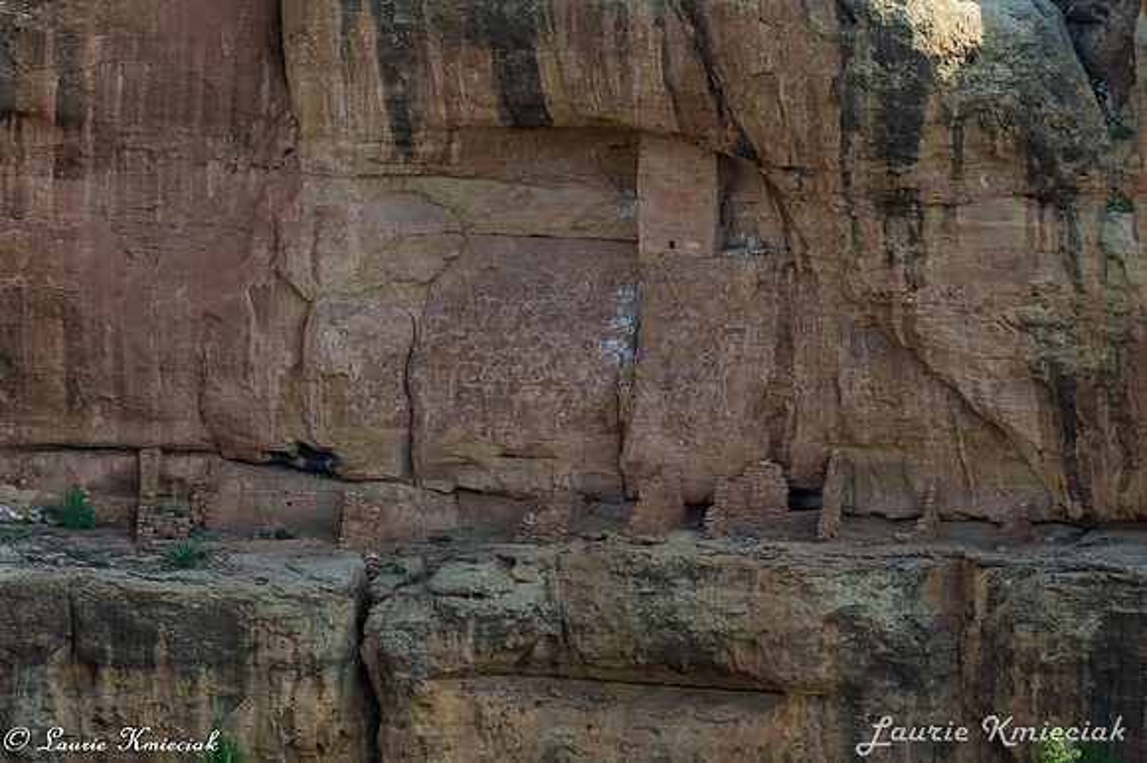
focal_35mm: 254
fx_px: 8103
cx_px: 654
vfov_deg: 5.4
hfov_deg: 8.1
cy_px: 222
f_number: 14
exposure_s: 1/200
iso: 280
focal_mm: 70
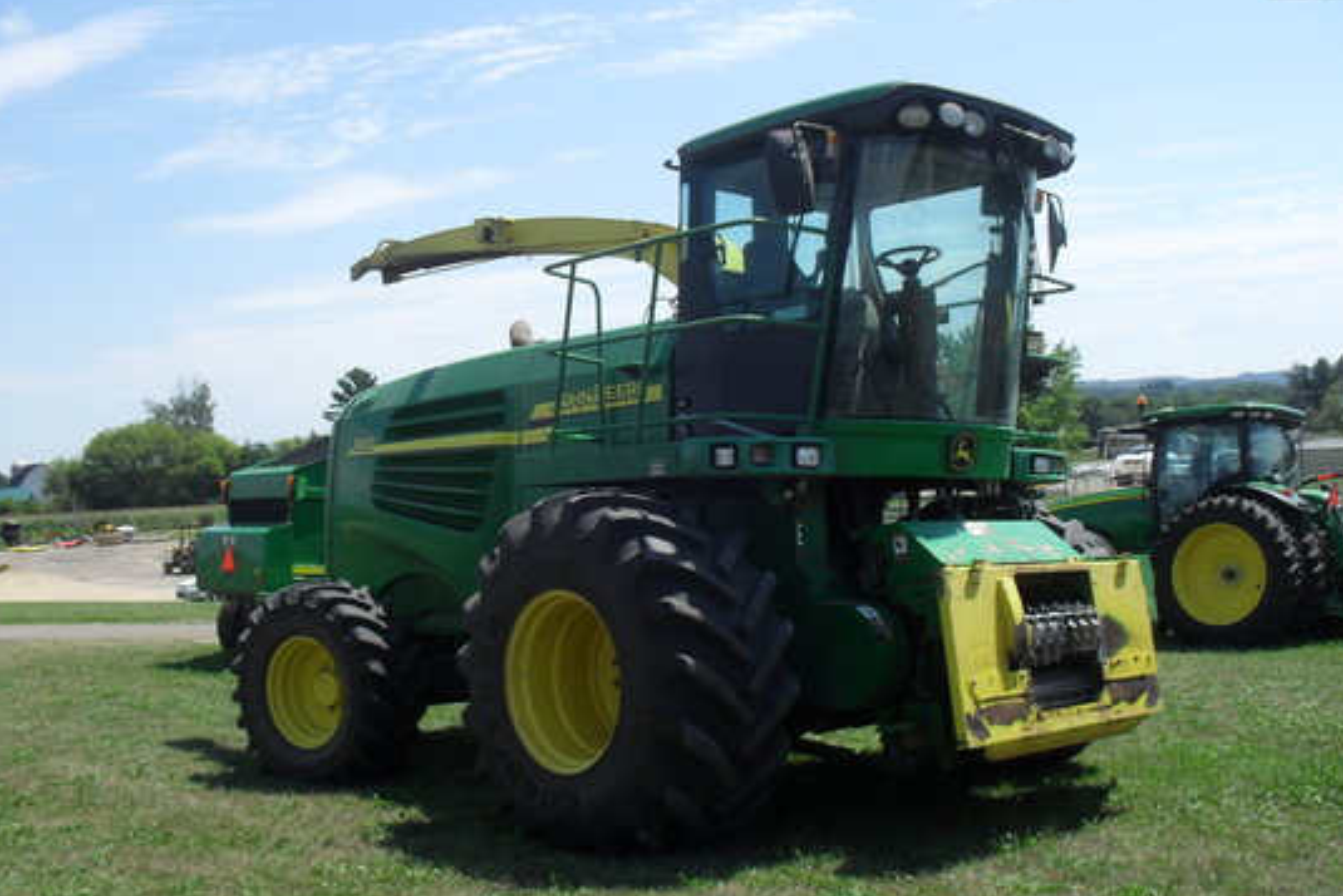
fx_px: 1381
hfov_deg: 51.9
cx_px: 675
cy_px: 494
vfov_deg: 35.9
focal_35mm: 37
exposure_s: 1/180
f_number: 8.4
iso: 100
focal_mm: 6.3
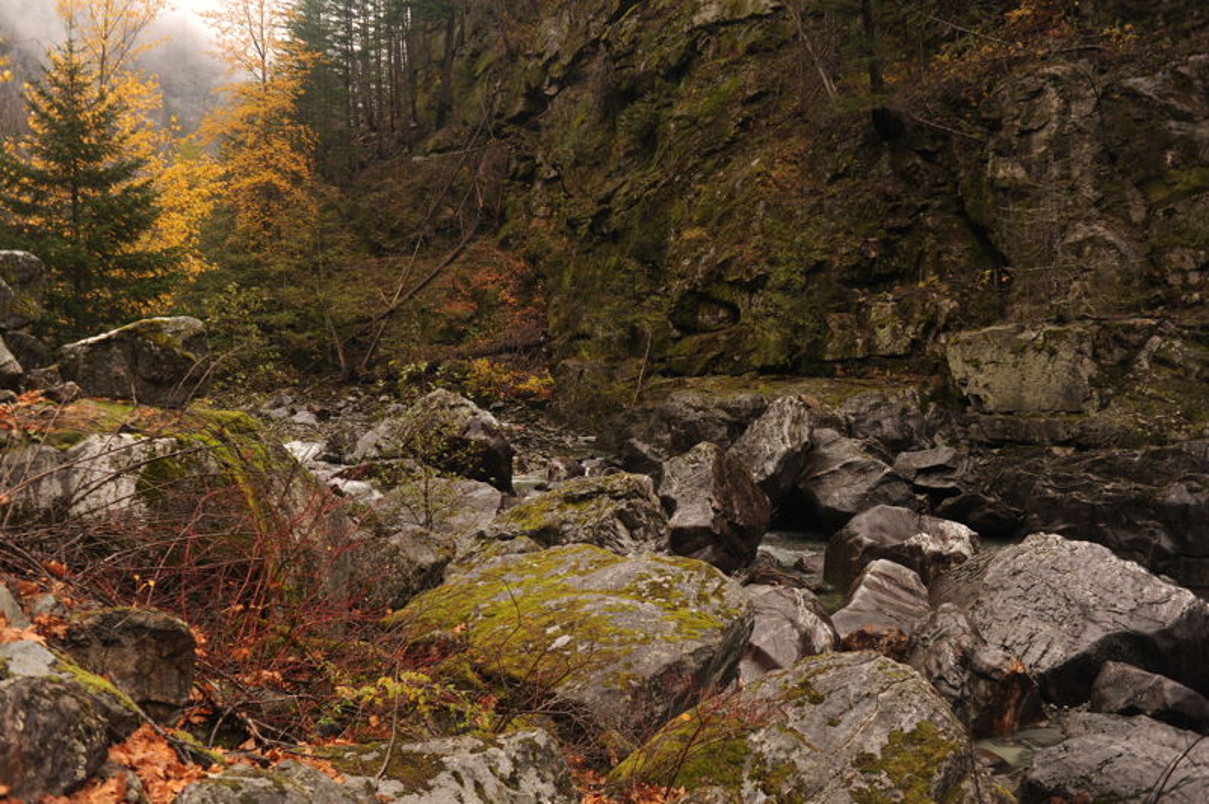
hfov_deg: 54.5
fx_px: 1174
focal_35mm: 35
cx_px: 604
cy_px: 402
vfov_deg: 37.8
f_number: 4
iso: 250
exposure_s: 1/200
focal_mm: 35
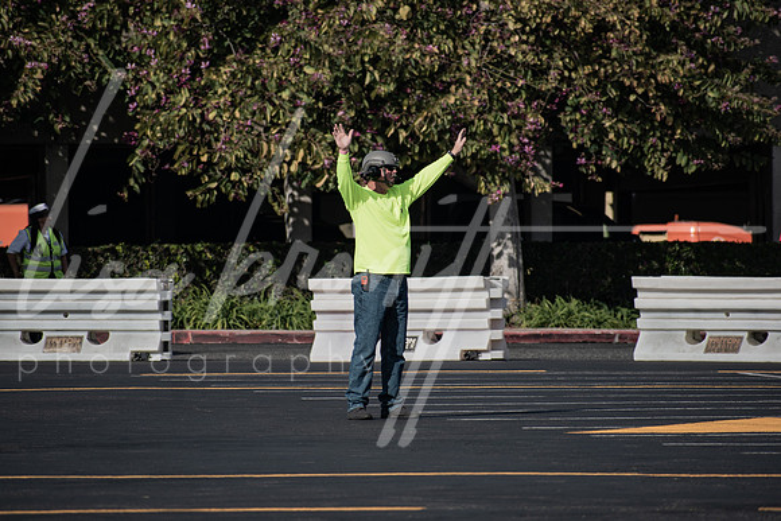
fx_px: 10188
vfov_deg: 2.9
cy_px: 260
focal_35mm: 470
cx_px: 390
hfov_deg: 4.4
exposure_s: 1/800
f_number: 6.3
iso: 100
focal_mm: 300
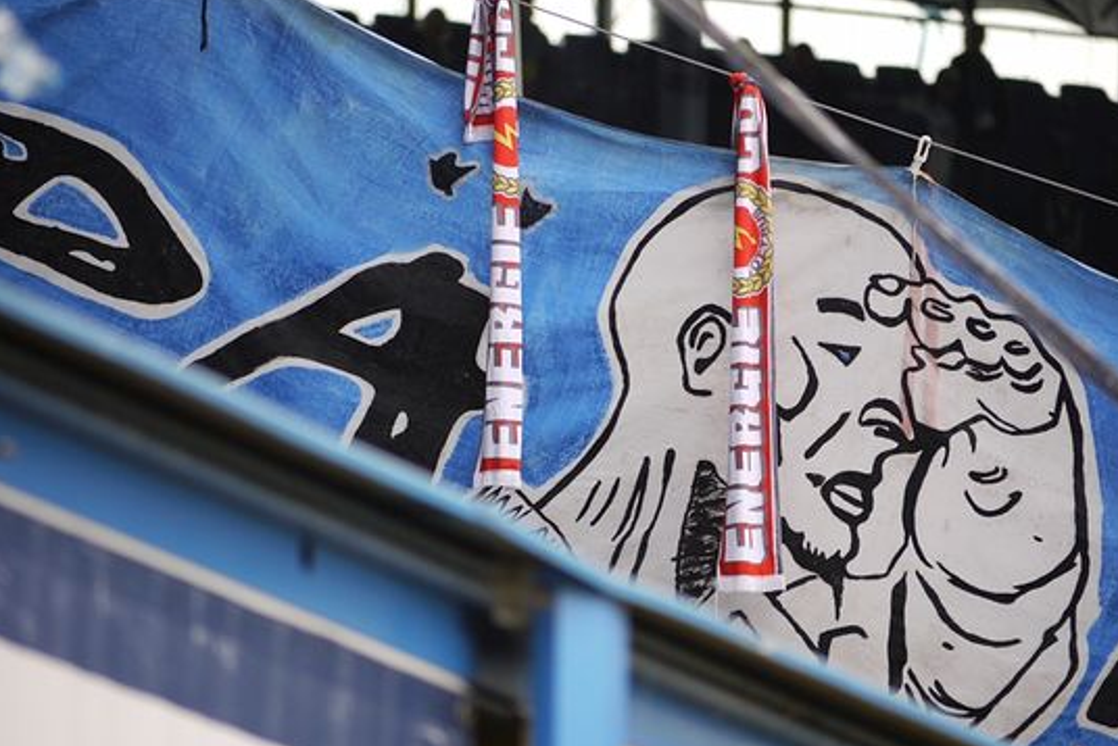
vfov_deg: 3.1
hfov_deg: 4.7
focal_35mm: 442
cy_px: 397
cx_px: 588
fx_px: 13733
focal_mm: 200
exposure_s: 1/250
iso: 320
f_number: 6.3
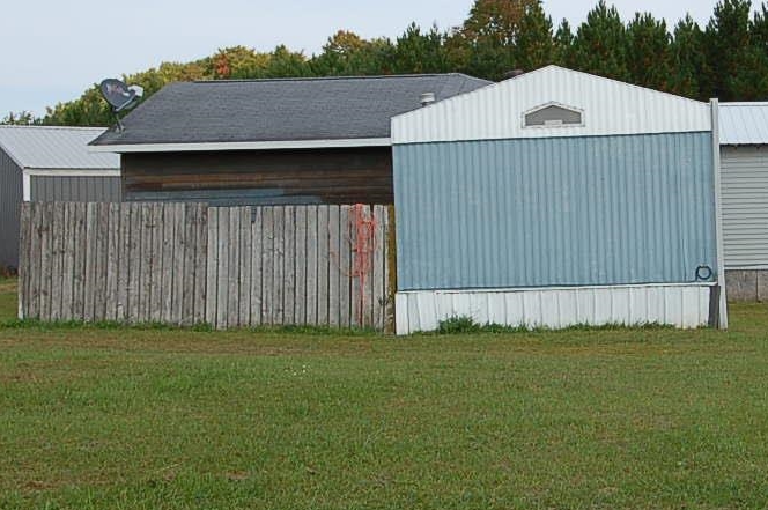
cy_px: 207
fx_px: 1449
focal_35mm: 68
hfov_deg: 29.0
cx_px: 626
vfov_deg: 19.9
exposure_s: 1/320
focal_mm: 20
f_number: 9
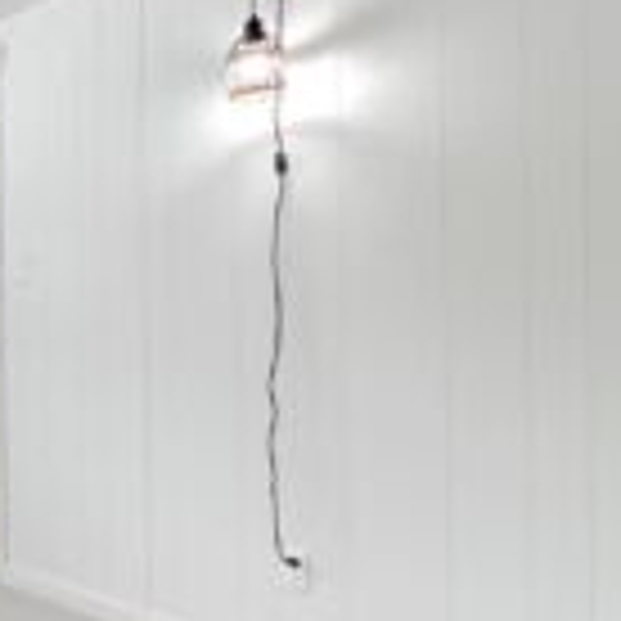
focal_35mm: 37
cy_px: 326
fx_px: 751
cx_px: -238
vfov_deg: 44.9
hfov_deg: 31.2
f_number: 11
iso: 3200
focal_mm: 10
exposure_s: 1/60
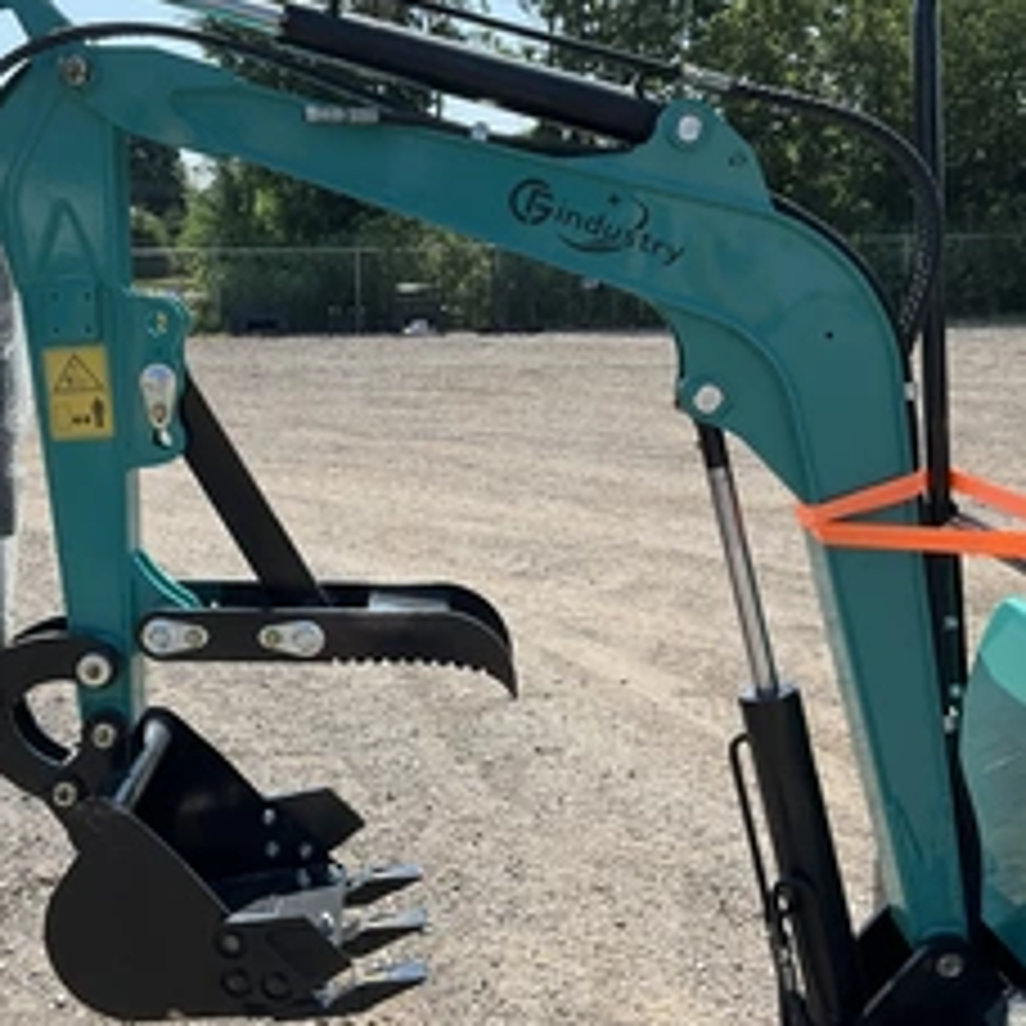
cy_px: 495
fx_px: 1509
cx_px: 382
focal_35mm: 45
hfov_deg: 37.3
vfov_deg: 37.5
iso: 25
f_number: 1.8
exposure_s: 1/1144
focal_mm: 3
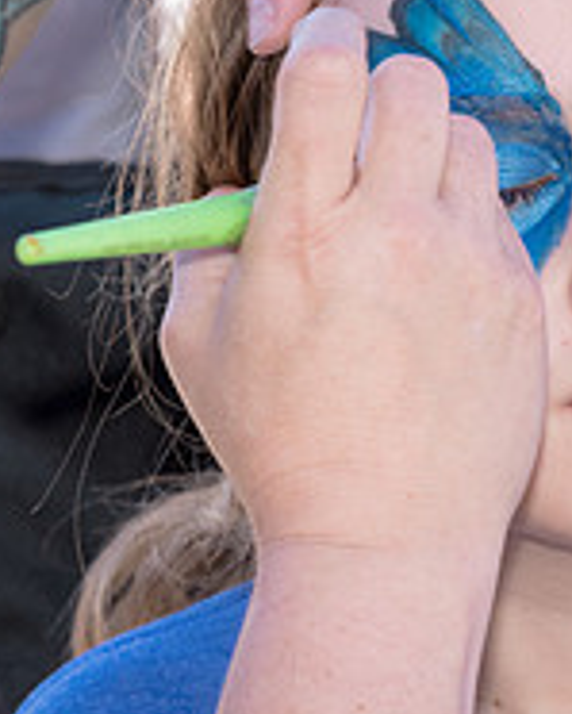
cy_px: 382
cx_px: 384
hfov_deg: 3.3
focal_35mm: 468
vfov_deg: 4.1
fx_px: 9895
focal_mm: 160
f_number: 8
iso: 720
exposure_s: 1/250
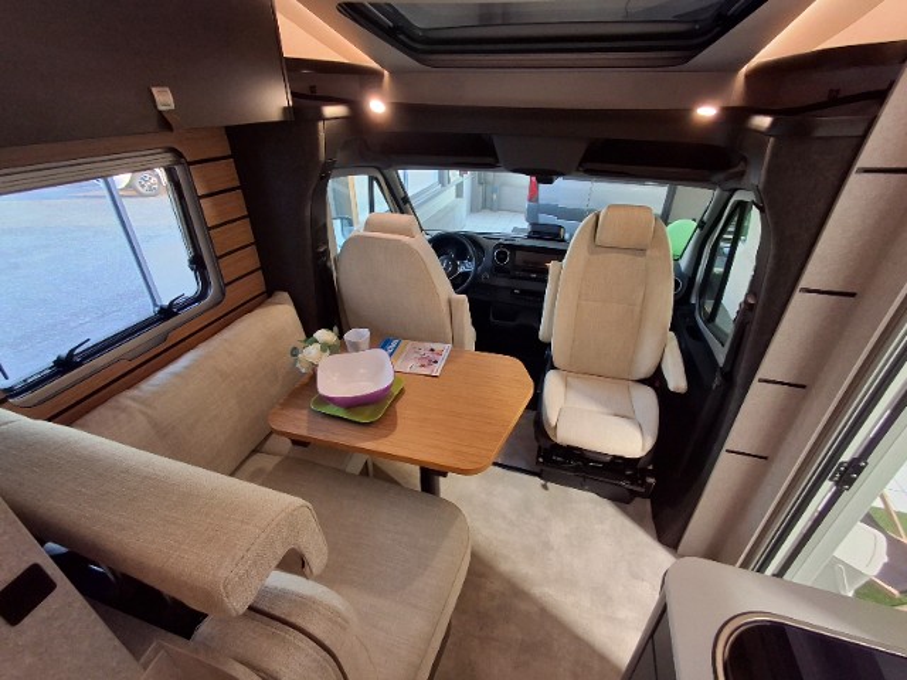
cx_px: 454
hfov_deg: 94.5
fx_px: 419
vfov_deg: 78.1
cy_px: 340
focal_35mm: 16
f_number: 2.2
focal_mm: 1.64
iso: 125
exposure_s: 1/40
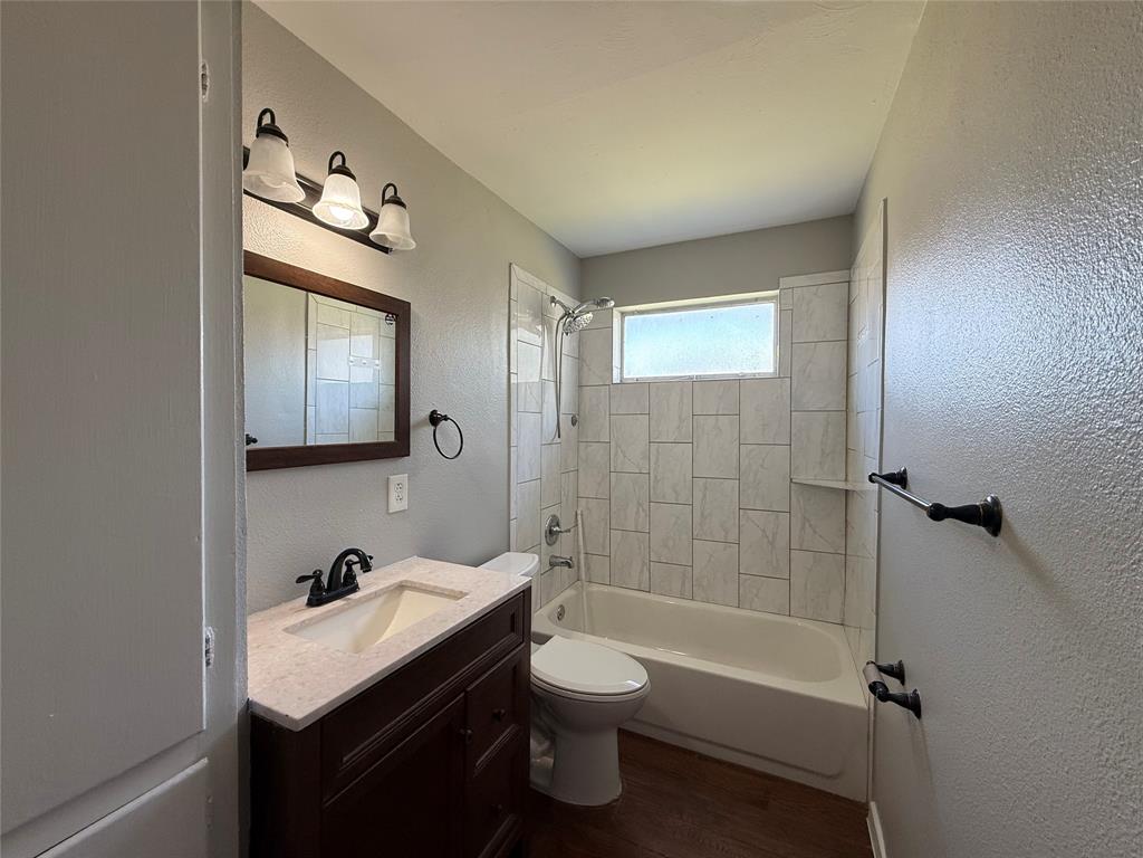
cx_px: 572
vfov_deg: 85.7
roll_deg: -0.1
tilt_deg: -0.6
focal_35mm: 14
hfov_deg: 102.1
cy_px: 429
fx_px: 462
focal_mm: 2.22
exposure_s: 1/120
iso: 200
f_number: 2.2
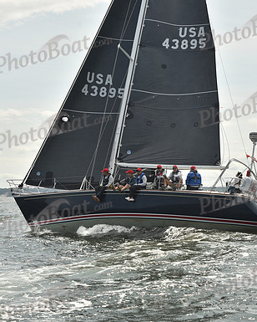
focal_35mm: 99
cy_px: 161
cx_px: 156
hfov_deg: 15.5
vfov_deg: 19.4
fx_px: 941
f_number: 9
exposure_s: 1/800
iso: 250
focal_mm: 70
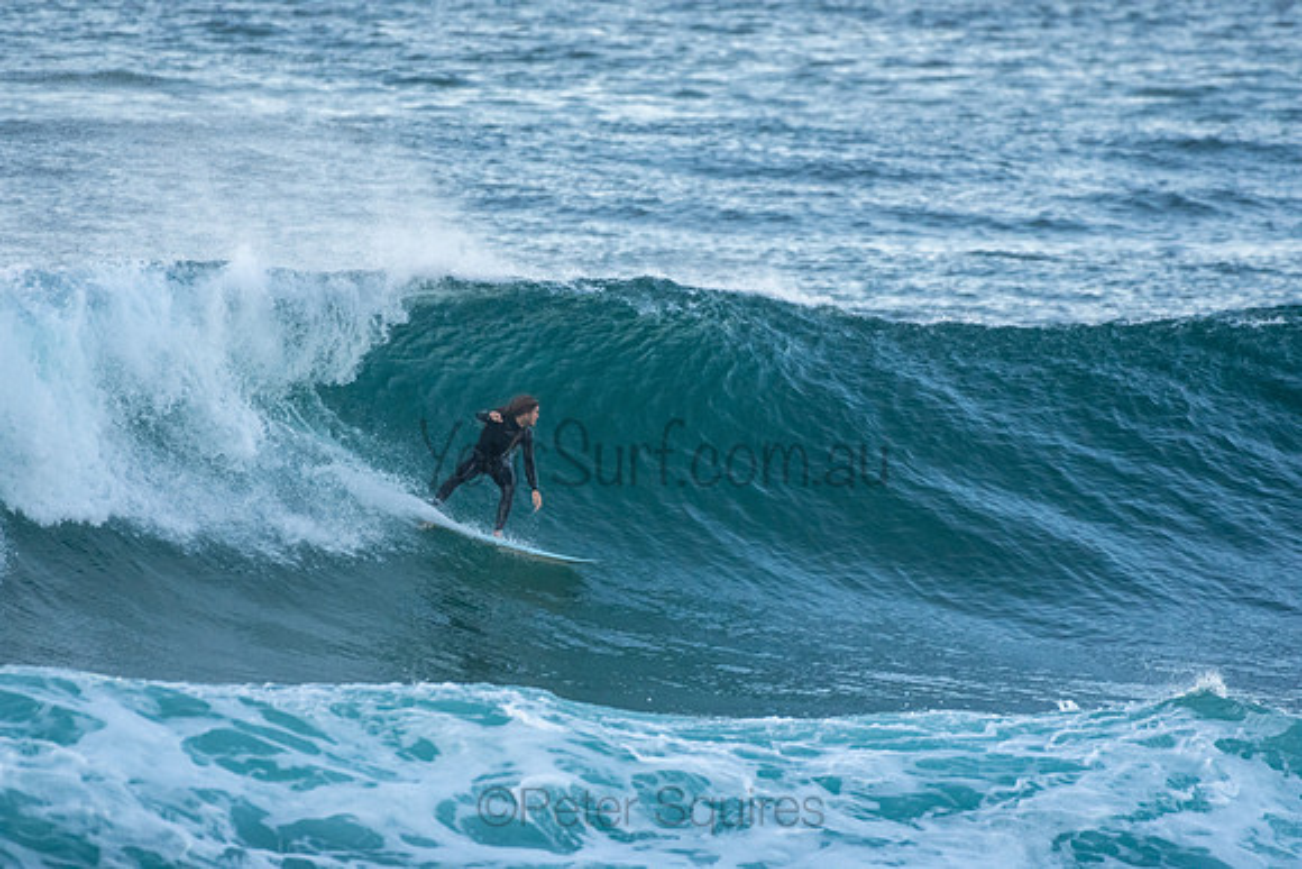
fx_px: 27130
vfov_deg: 1.8
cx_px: 651
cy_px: 434
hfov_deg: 2.7
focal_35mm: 750
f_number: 5.6
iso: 1600
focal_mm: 500
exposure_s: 1/1250
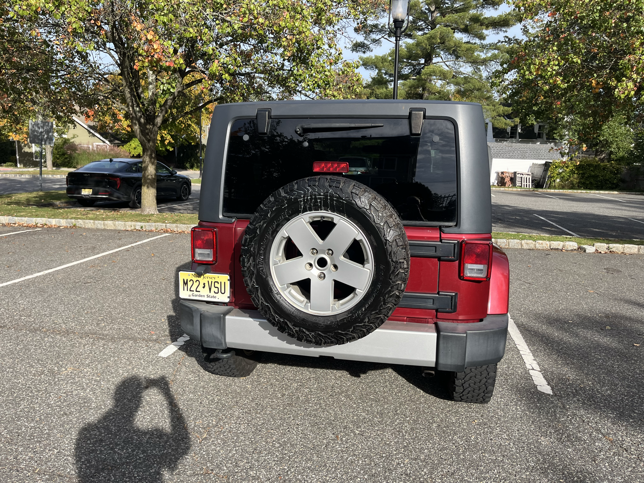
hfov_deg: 67.3
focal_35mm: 26
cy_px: 242
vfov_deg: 53.1
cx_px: 322
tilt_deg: -10.0
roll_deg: -2.3
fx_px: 484
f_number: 1.6
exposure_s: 1/1862
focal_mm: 5.1
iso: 50
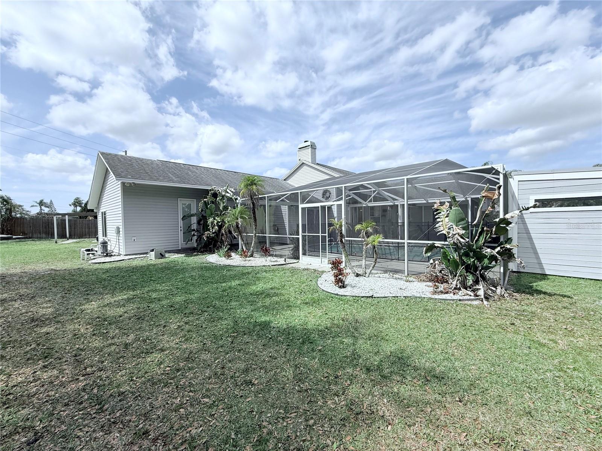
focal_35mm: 14
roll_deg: +1.3
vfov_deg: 85.7
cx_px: 301
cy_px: 226
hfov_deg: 102.1
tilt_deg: +0.2
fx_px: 243
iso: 50
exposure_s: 1/2506
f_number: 2.2
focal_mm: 2.22
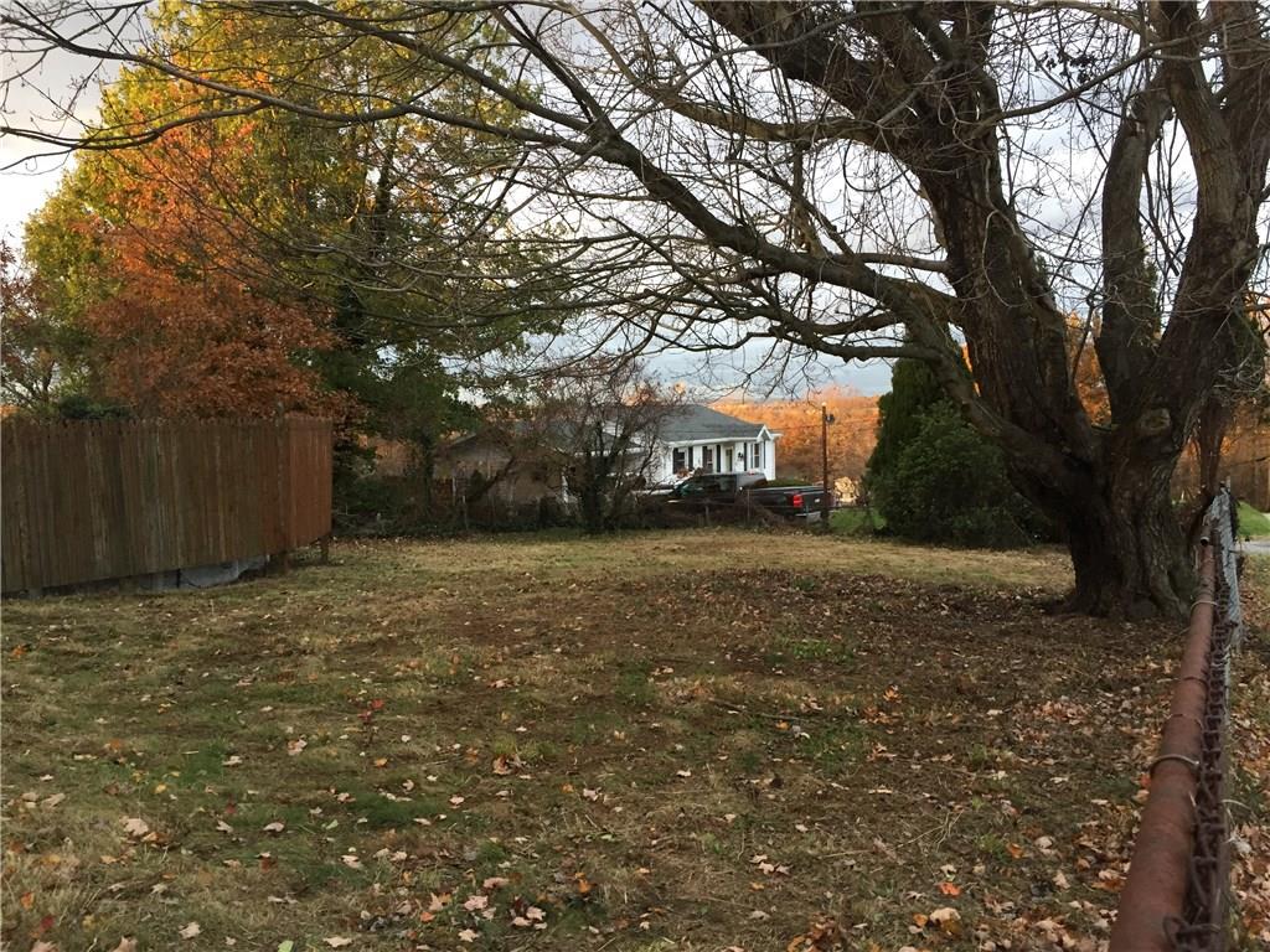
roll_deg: +1.4
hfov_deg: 61.7
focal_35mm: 29
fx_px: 1064
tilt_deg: -2.6
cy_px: 476
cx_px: 635
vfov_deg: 48.2
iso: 40
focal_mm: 4.15
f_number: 2.2
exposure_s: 1/30
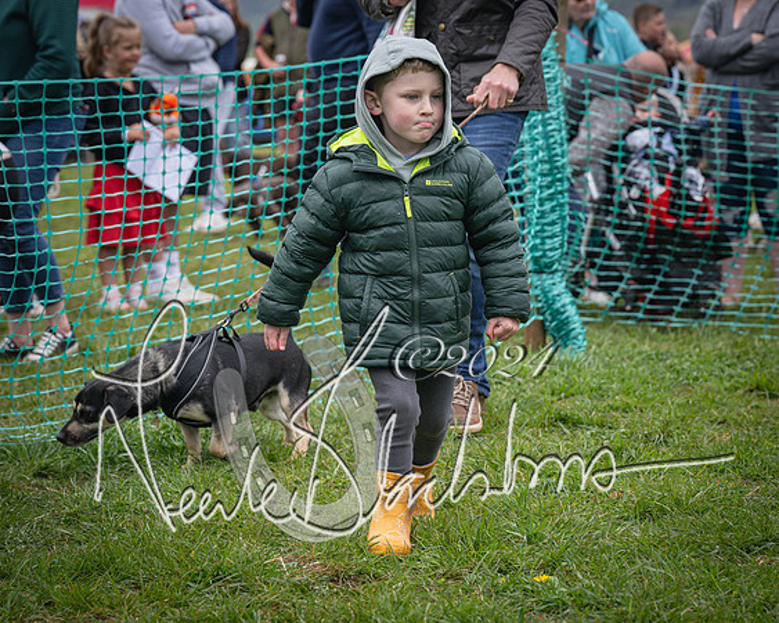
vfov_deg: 11.9
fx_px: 2991
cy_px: 323
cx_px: 399
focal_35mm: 130
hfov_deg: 14.8
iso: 400
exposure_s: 1/2500
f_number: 4
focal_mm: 70
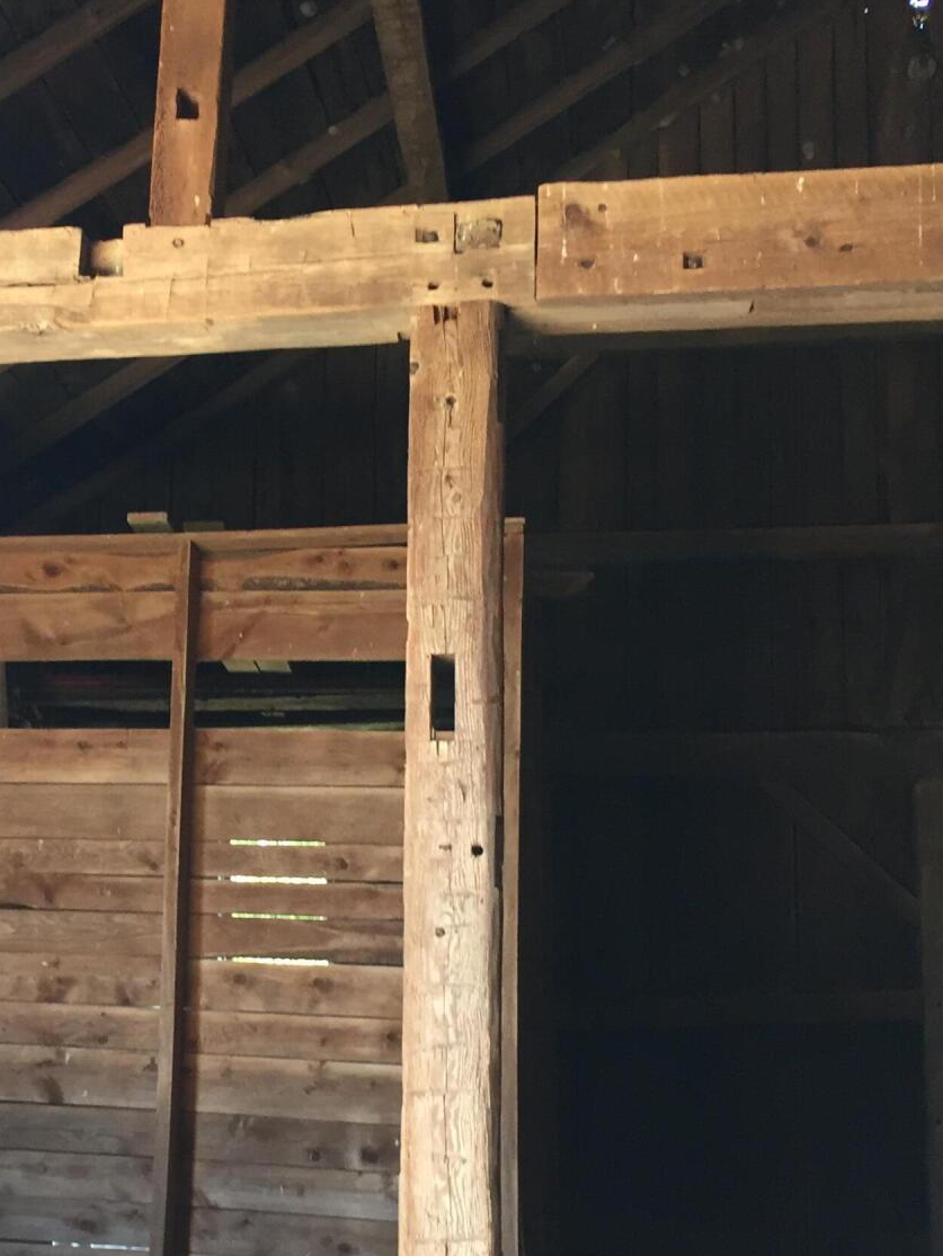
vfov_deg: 36.6
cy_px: 790
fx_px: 1888
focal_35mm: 52
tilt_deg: +10.3
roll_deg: -2.5
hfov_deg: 27.5
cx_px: 197
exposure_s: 1/30
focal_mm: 4.15
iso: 64
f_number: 2.2
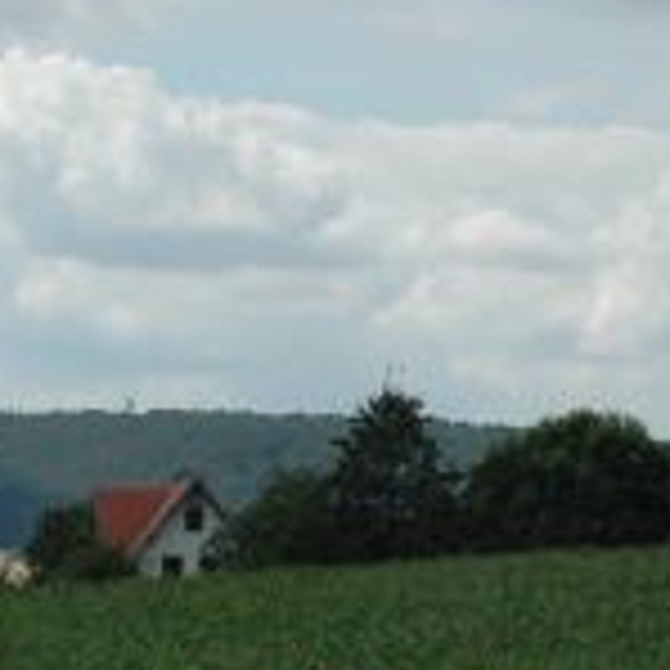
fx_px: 5102
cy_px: 616
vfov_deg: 7.5
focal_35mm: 233
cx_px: -247
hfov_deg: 7.4
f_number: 13
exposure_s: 1/640
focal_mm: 34
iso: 400
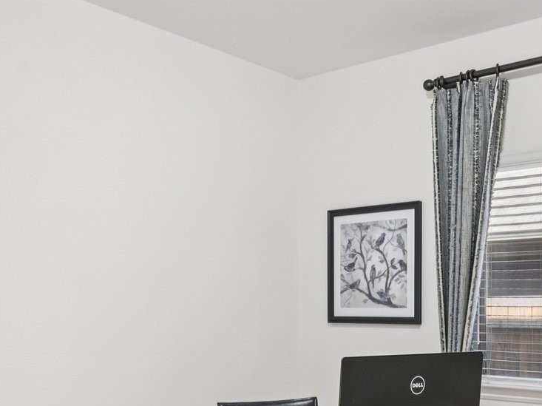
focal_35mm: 44
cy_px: 311
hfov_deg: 41.6
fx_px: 694
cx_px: 397
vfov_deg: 31.9
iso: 400
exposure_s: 1/5
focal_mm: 16.5
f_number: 8
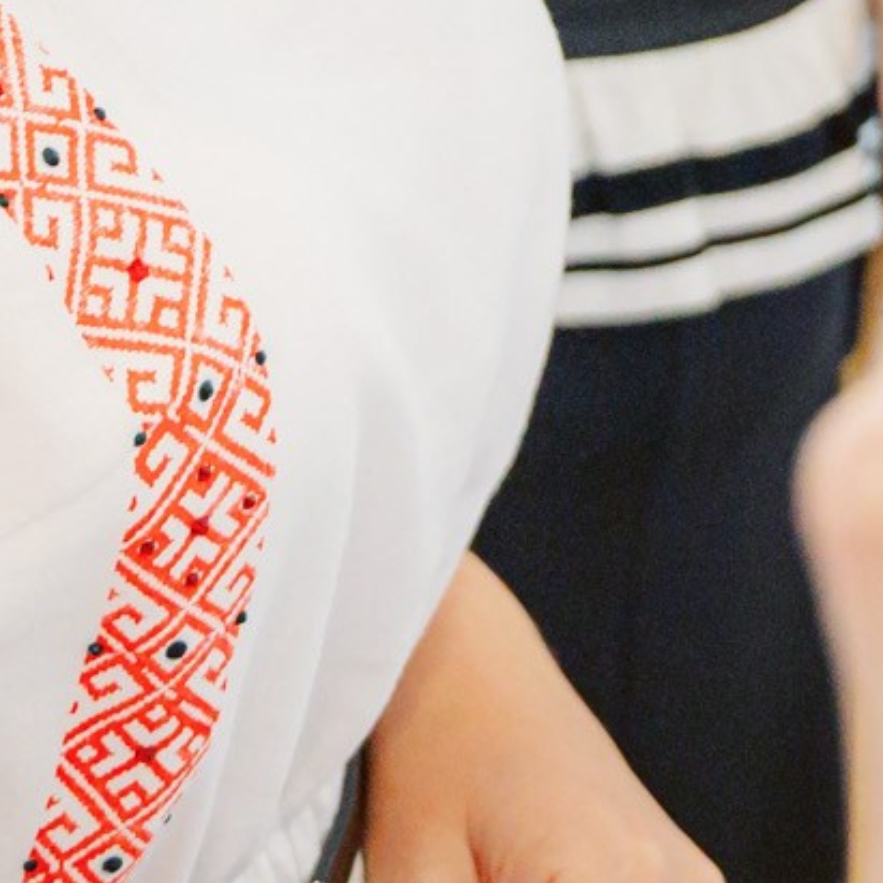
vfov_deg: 12.8
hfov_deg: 14.1
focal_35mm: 124
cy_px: -674
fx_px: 3579
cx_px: 537
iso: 2500
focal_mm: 24
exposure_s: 1/100
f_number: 4
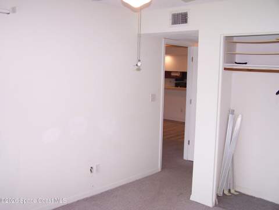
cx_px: 140
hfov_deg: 49.0
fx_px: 306
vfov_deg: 37.7
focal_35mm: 38
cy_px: 105
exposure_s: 1/60
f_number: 2.8
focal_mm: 6.3
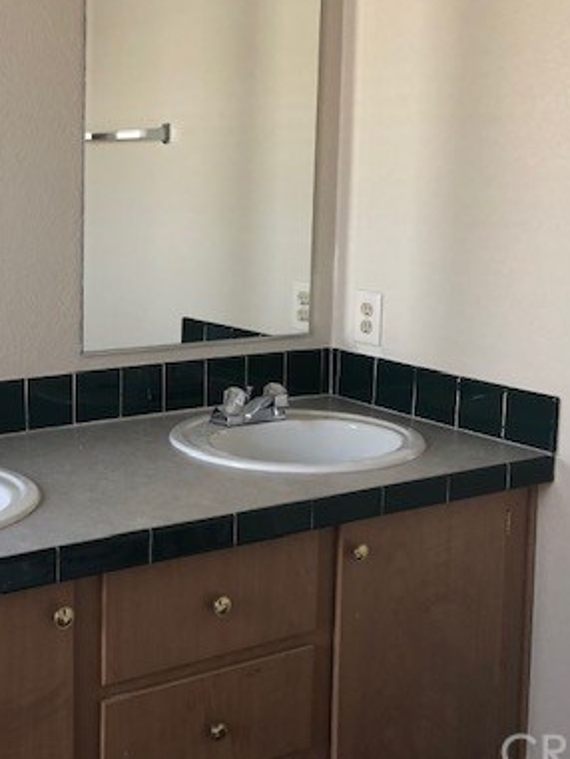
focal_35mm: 47
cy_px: 293
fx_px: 1031
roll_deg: +0.8
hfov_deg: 29.2
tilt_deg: -7.3
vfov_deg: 40.2
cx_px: 24
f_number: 1.8
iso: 25
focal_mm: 4
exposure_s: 1/30
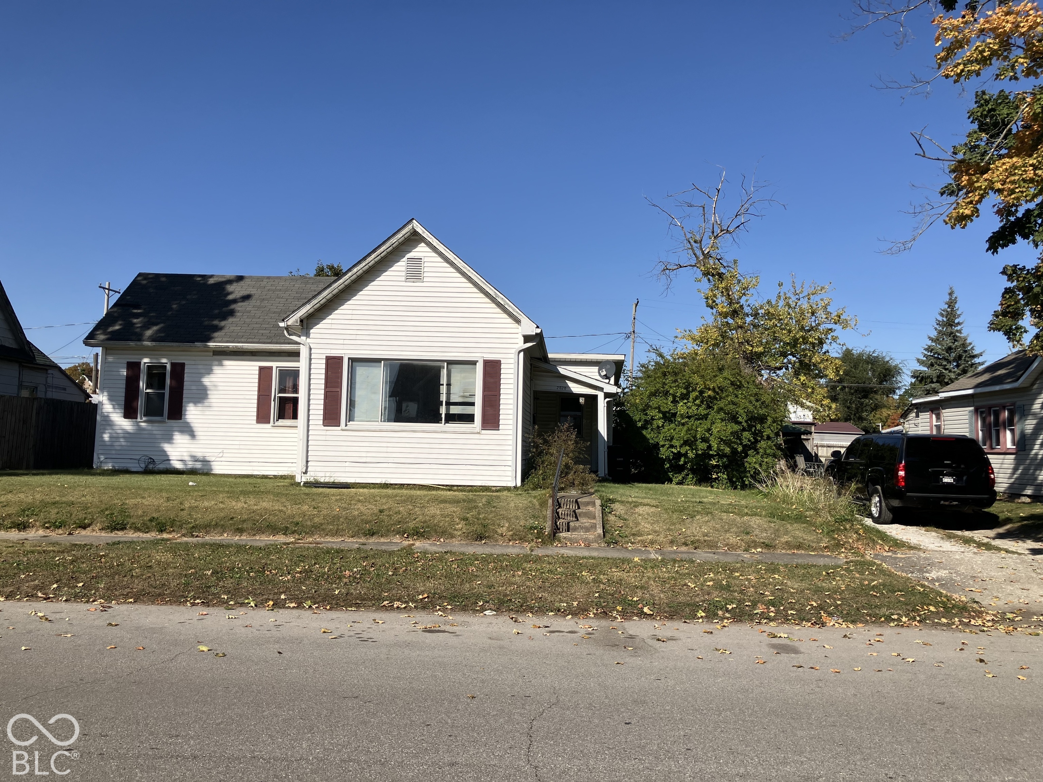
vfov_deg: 49.7
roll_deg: -1.7
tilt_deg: +6.2
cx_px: 522
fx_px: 844
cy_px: 391
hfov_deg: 63.4
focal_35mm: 28
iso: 32
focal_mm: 3.99
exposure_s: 1/2857
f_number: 1.8
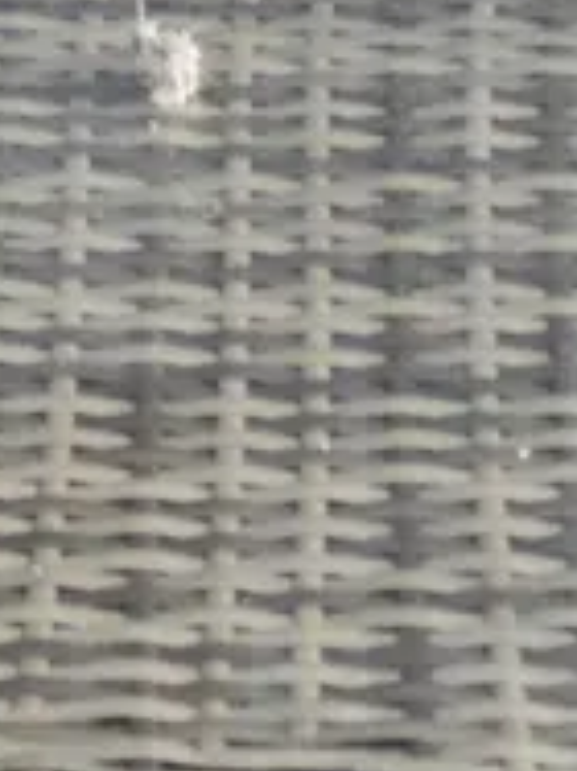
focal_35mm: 219
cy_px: 897
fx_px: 4873
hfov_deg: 6.8
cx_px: 152
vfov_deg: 8.9
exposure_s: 1/125
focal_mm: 20
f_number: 4.4
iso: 200
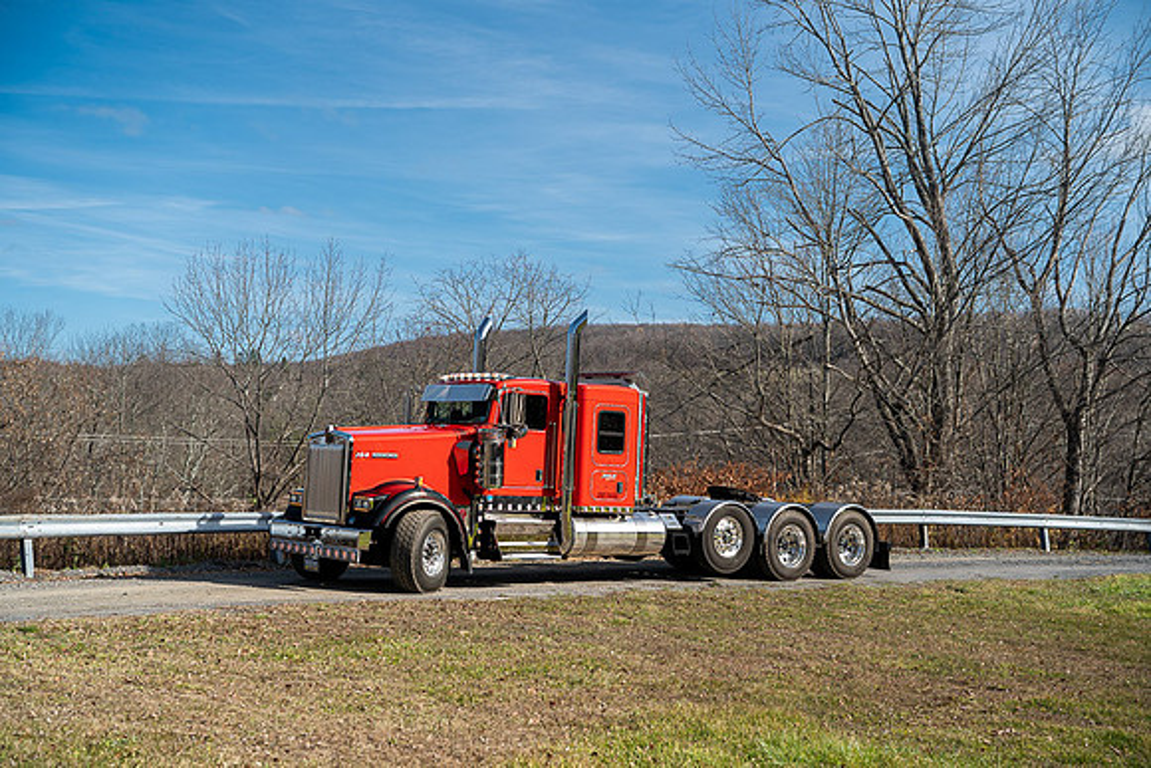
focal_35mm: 48
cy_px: 384
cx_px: 576
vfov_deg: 28.1
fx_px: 1535
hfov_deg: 41.1
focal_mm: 48
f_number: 3.2
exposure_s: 1/100
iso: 100
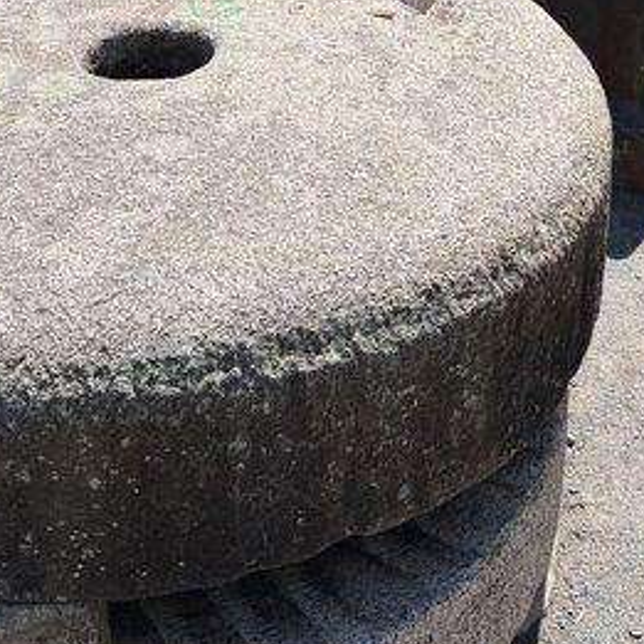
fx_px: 1368
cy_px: -42
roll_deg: +1.8
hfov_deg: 26.4
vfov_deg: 24.9
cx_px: 400
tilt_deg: -21.2
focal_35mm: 65
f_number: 1.78
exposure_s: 1/2611
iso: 80
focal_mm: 6.76
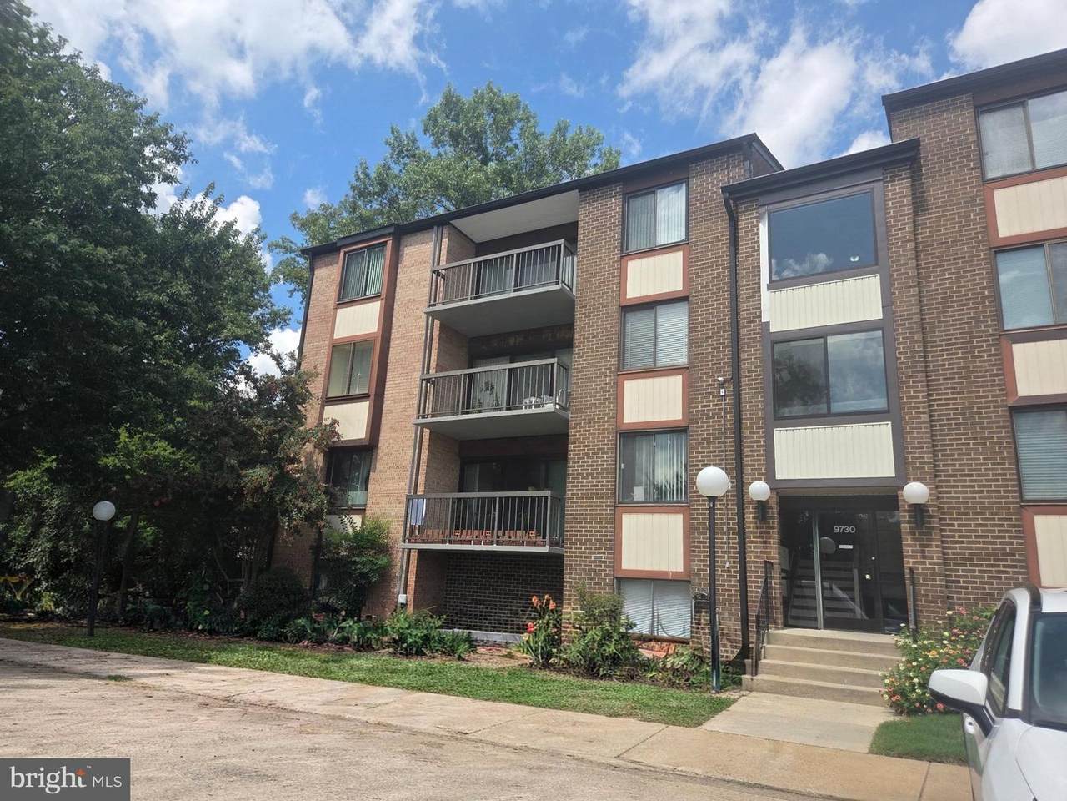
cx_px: 534
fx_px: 709
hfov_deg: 73.9
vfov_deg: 58.9
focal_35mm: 23
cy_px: 400
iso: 80
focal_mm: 5.4
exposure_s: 1/3291
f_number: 1.8
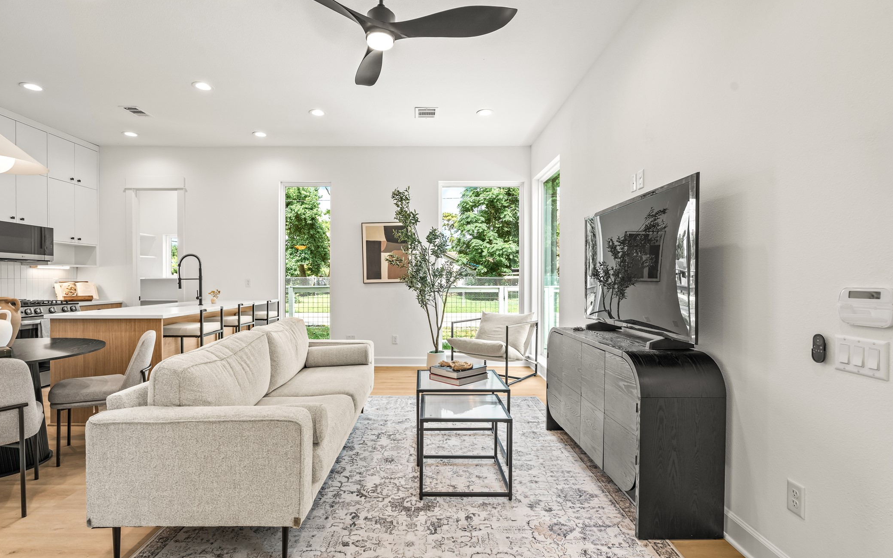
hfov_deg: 94.3
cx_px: 432
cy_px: 278
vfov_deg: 68.0
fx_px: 414
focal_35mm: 17
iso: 200
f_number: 9
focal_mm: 16
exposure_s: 1/2
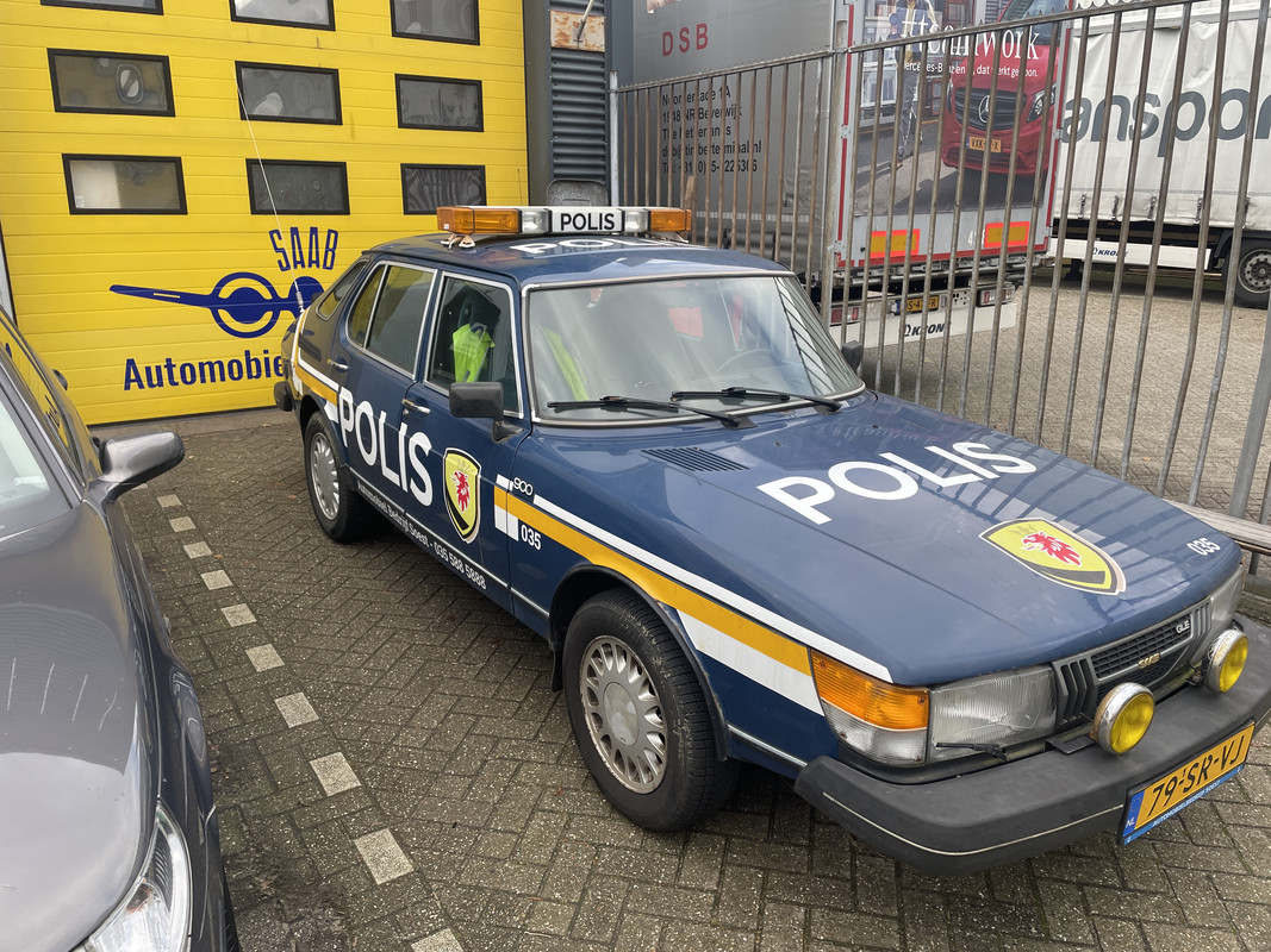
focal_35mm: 26
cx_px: 636
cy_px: 476
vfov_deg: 53.1
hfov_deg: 67.3
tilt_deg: -16.2
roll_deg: -0.5
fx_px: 955
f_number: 1.6
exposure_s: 1/167
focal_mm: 4.2
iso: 32
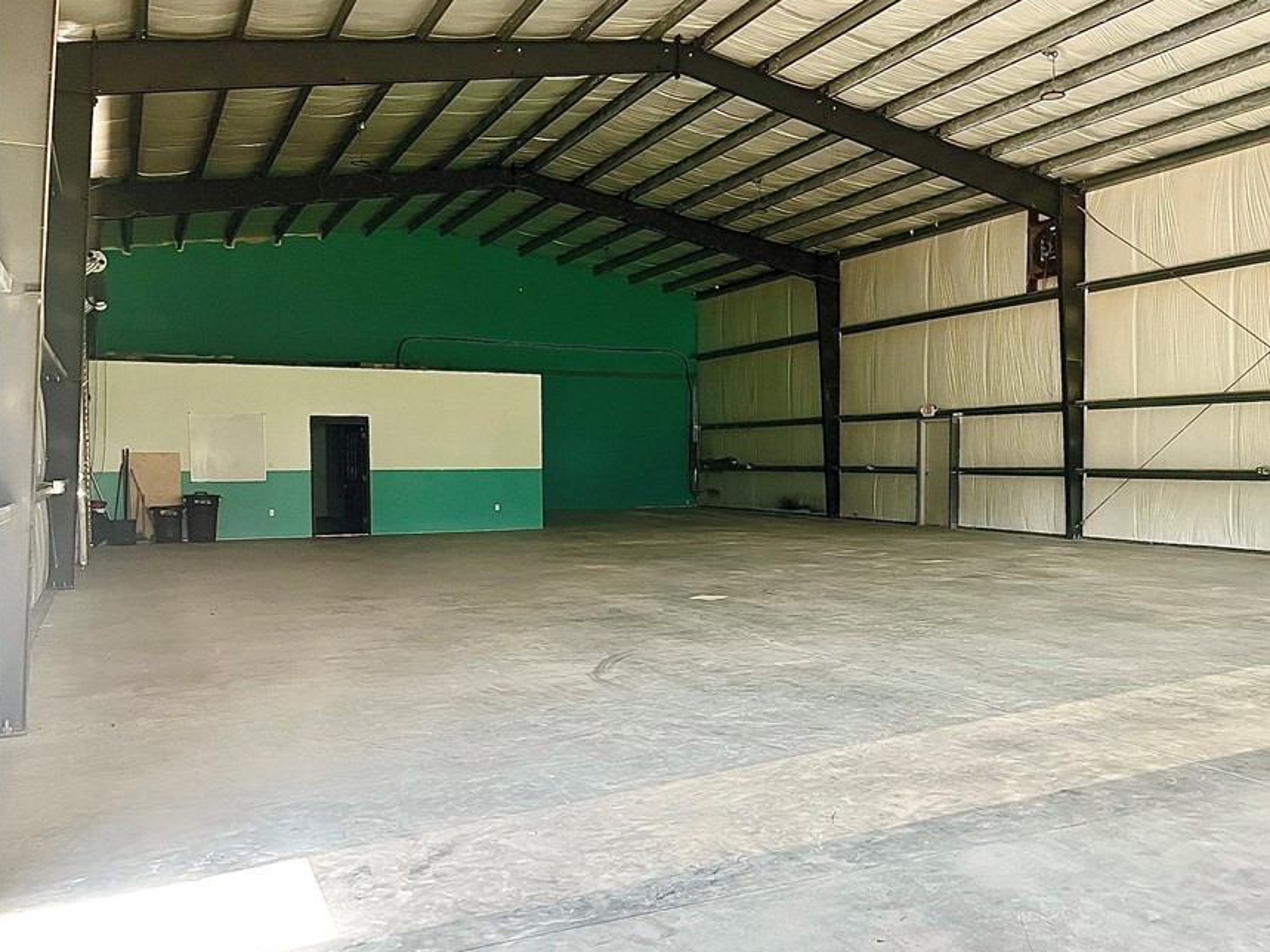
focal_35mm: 31
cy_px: 509
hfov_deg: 58.0
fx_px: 1137
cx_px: 751
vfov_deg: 45.4
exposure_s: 1/81
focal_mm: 5.1
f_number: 1.6
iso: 125
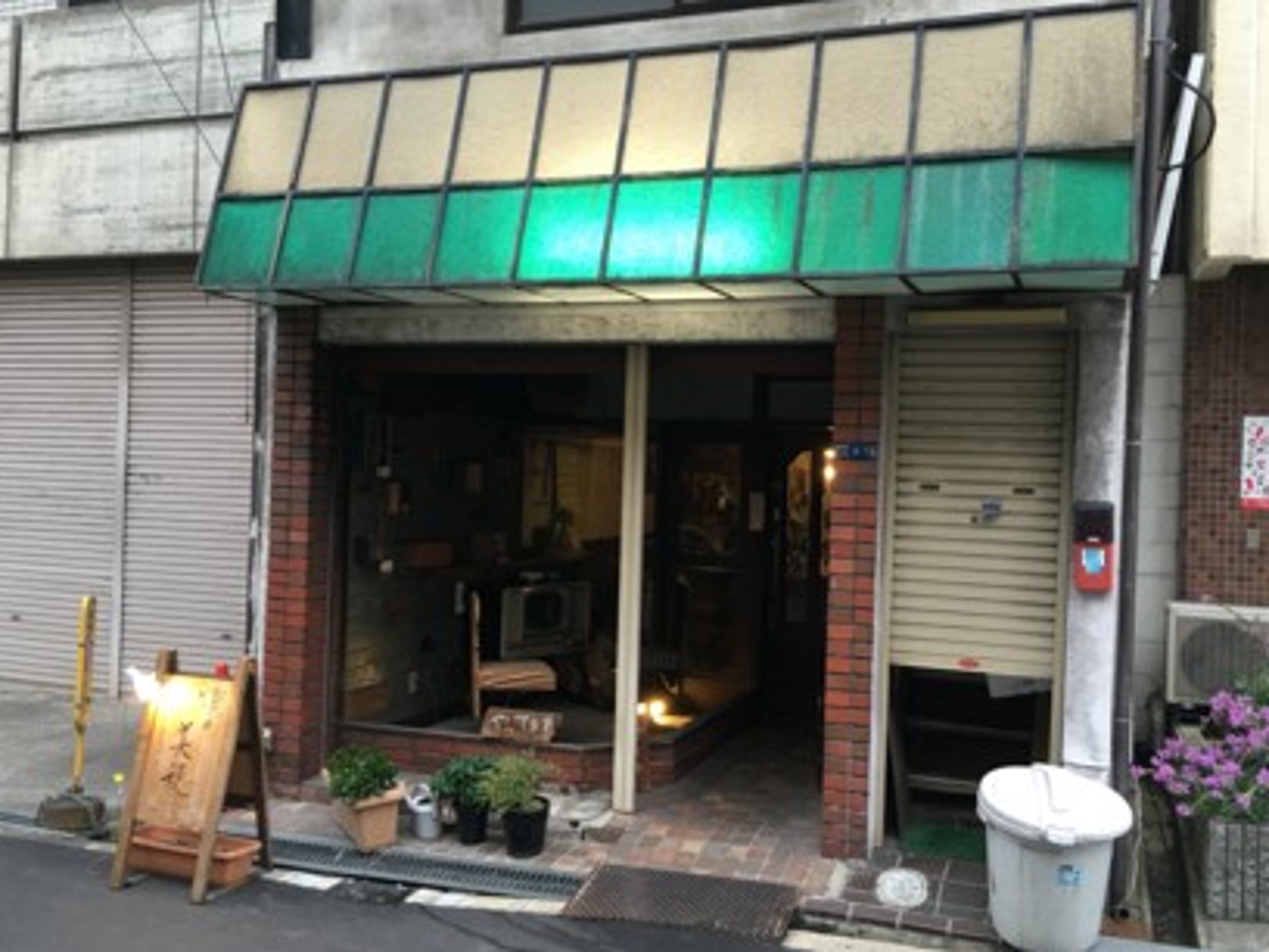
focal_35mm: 32
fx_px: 1173
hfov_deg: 56.8
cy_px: 476
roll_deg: -1.3
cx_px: 678
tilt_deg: +0.5
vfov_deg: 44.2
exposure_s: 1/15
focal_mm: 4.15
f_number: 2.2
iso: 40
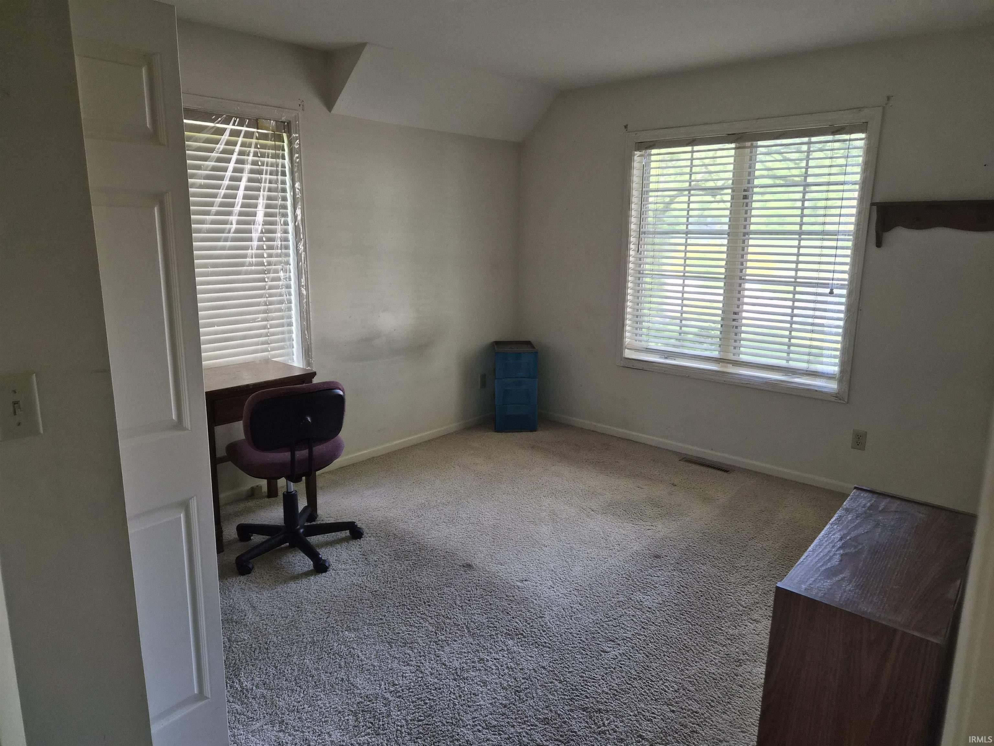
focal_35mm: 23
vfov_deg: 58.9
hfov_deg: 73.9
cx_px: 497
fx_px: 660
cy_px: 373
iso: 500
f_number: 1.8
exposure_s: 1/120
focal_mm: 5.4
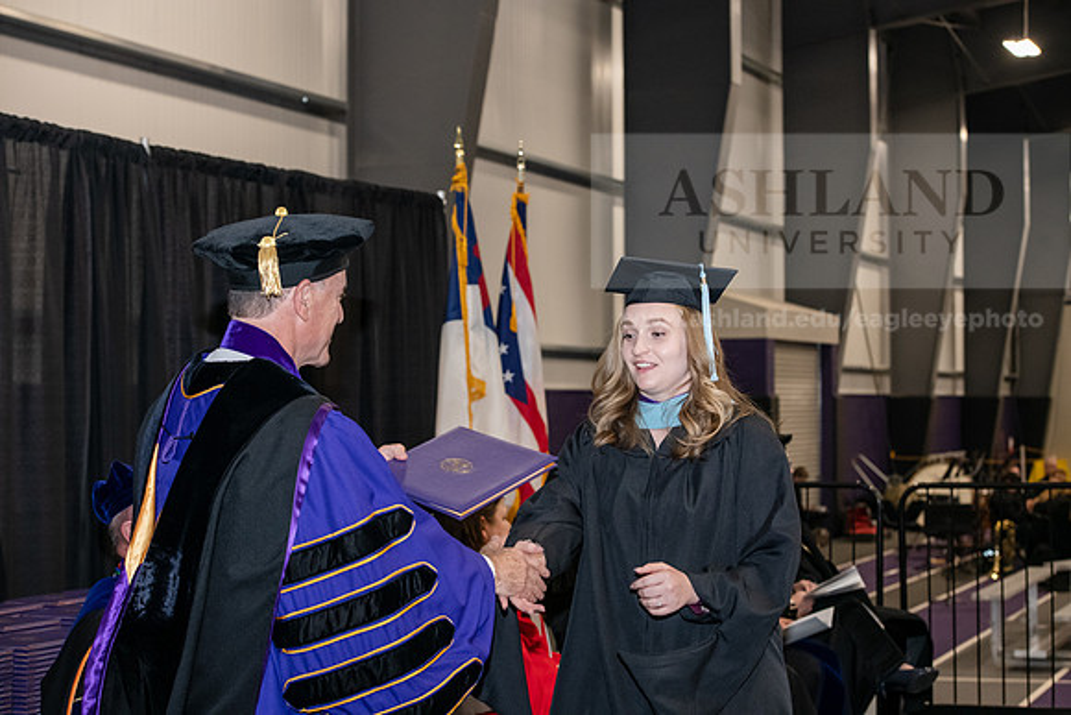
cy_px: 358
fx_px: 2083
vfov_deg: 19.5
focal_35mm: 70
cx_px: 536
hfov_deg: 28.8
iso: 2500
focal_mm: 70
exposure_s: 1/200
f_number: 5.6
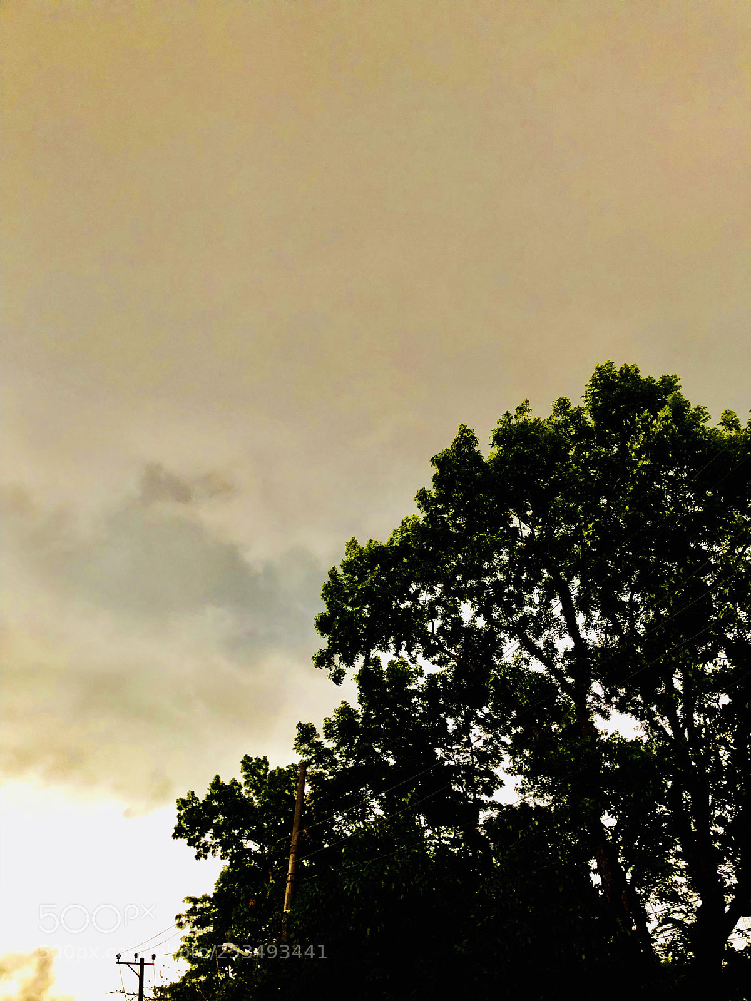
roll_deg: +8.7
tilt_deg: +38.3
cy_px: 500
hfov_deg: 49.7
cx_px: 376
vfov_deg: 63.4
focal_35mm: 28
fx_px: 810
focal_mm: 4
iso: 80
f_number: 1.8
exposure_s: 1/15
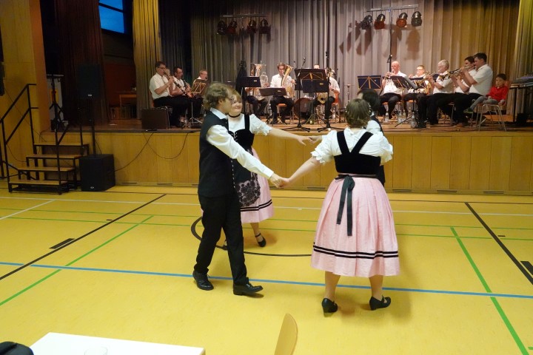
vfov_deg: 40.0
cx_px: 266
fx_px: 489
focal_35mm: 33
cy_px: 178
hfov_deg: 57.2
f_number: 3.5
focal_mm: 12.25
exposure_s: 1/250
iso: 6400
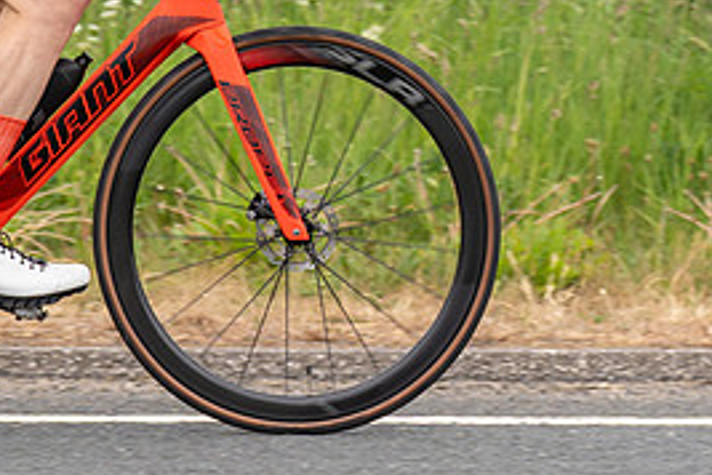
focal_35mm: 299
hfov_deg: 6.9
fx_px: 5913
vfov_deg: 4.5
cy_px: -420
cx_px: 543
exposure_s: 1/1250
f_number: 3.2
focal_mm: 70
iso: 125
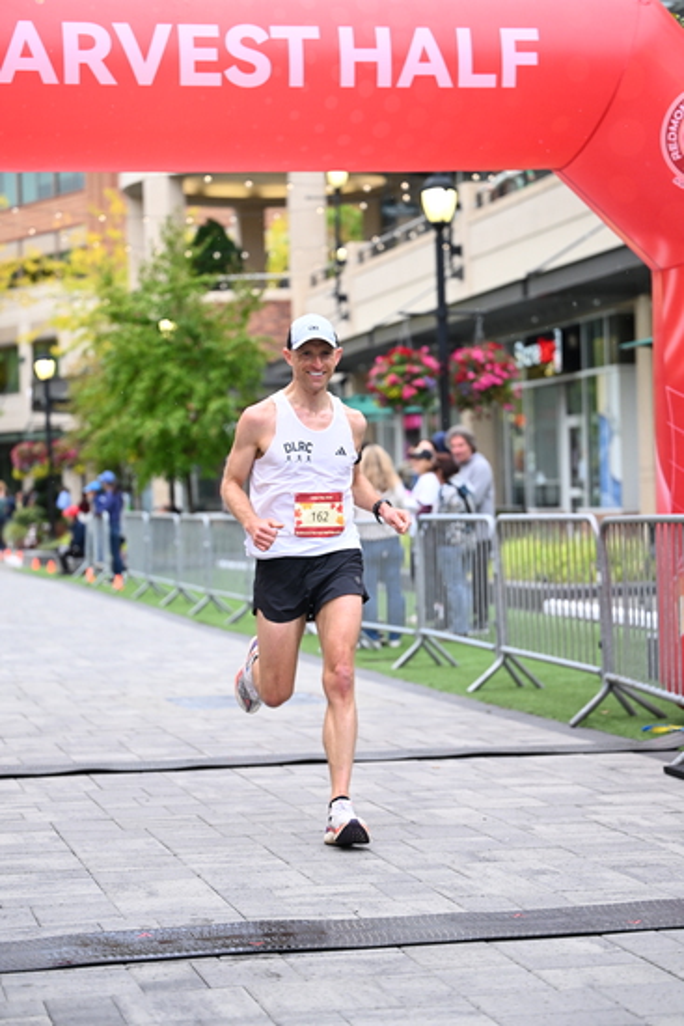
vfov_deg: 25.7
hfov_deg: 17.3
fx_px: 2250
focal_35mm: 79
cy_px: 513
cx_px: 342
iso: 1250
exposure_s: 1/1250
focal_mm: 79
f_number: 2.8
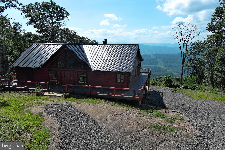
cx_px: 112
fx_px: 181
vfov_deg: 45.0
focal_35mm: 29
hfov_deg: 63.7
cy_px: 75
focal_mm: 10.57
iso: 100
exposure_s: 1/1733
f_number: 2.8
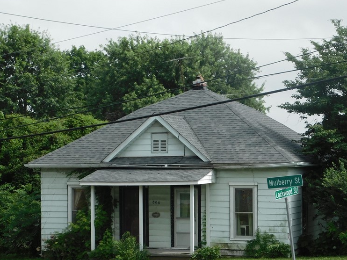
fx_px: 982
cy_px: 173
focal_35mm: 98
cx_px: 202
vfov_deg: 15.1
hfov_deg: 20.0
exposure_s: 1/640
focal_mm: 12.6
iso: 125
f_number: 4.3
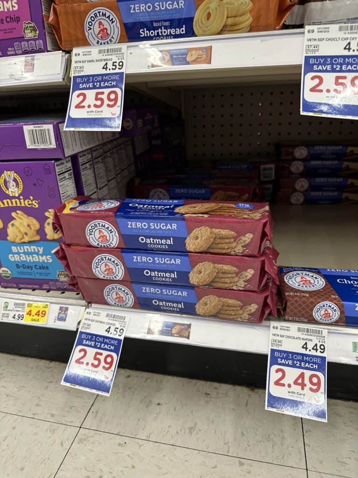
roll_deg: +1.4
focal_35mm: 24
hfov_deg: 56.8
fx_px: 331
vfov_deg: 71.6
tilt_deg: -21.2
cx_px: 179
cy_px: 239
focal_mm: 6.86
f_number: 1.78
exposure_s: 1/63
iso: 160
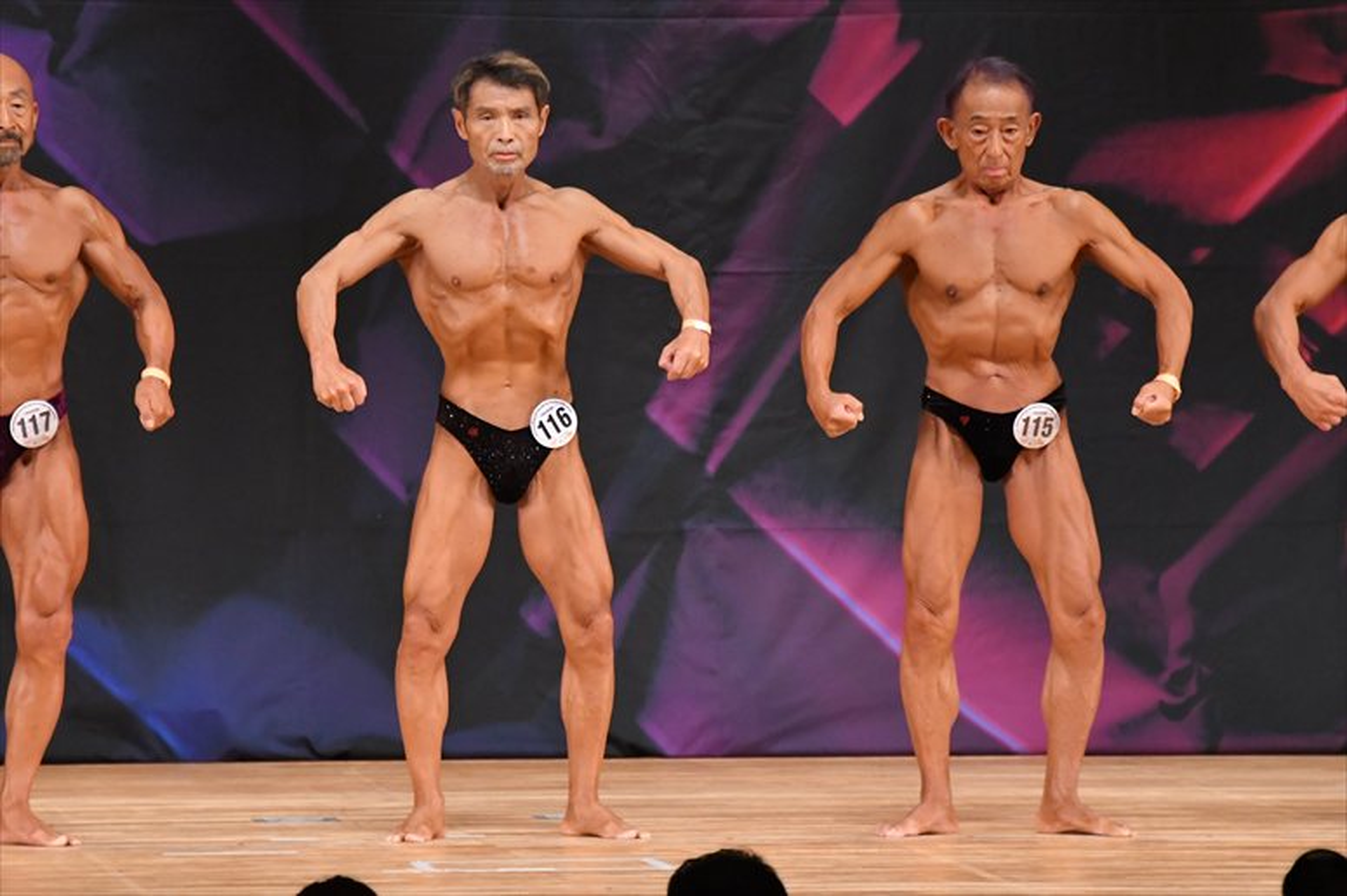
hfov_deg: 6.5
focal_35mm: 315
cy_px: 448
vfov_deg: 4.4
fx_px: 11781
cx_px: 674
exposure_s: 1/400
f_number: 5.6
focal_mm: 210
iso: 5600
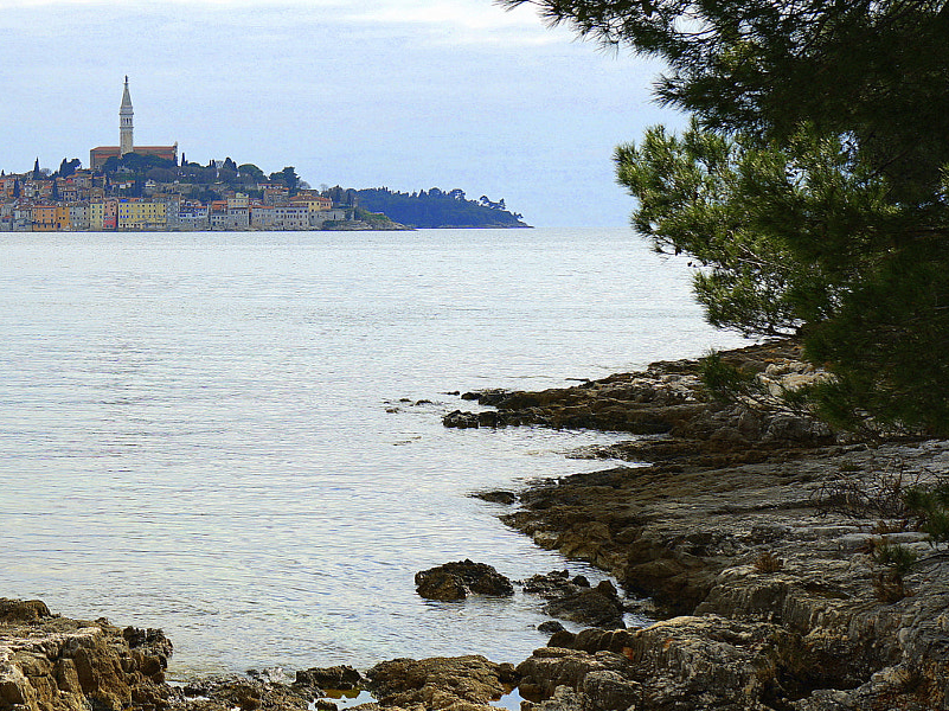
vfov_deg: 20.1
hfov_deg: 25.9
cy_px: 327
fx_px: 2000
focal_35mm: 73
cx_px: 109
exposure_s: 1/80
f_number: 10
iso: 50
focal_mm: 38
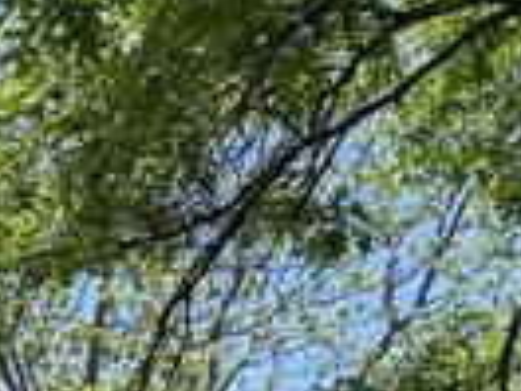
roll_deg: -0.3
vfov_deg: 7.0
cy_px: 1280
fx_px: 2799
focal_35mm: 186
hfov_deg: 8.3
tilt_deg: +0.2
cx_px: -1243
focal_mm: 6.76
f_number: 1.78
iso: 100
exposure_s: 1/2232
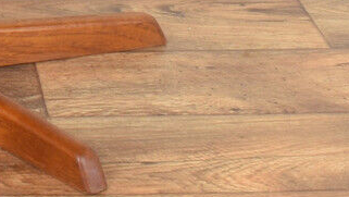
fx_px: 1630
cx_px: -152
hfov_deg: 11.8
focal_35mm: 176
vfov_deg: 6.4
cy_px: -353
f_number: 22
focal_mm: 18
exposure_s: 4
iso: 100
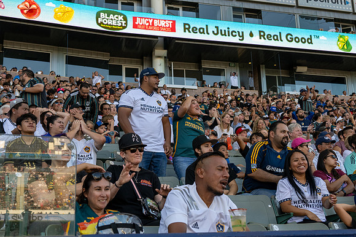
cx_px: 190
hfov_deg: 37.3
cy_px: 112
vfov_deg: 25.3
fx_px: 527
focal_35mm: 53
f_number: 2.8
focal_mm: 24
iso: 450
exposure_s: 1/1250
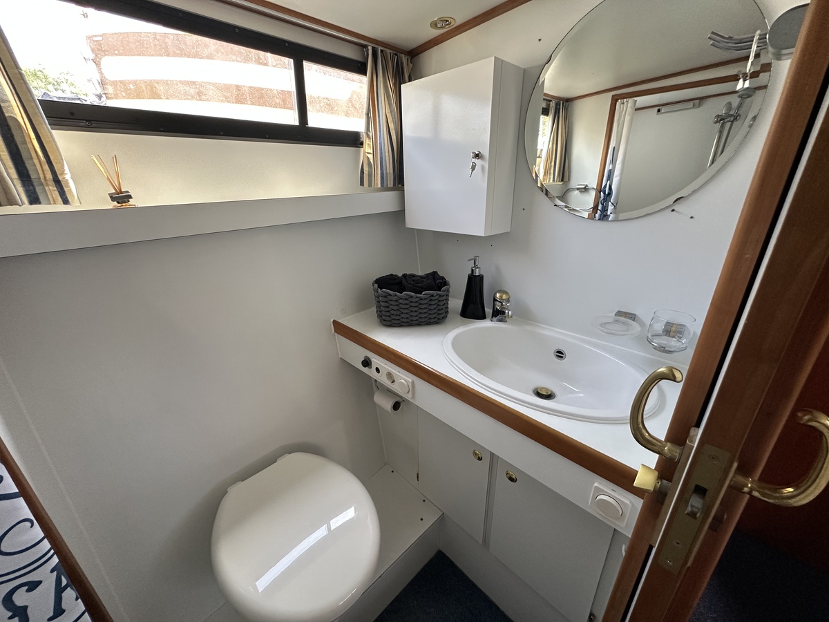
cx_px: 414
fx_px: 335
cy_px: 311
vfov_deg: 85.7
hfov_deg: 102.1
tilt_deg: -20.5
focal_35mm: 14
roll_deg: +0.8
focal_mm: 2.22
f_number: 2.2
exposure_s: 1/99
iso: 200
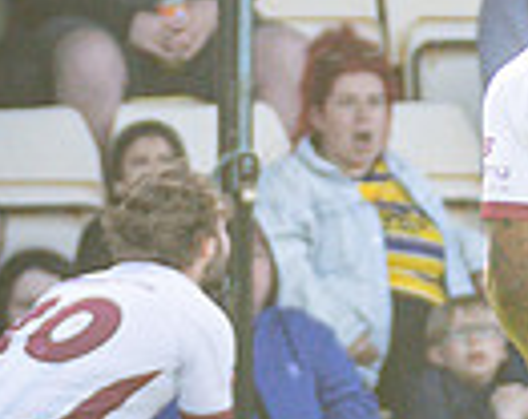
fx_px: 42986
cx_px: 431
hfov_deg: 0.7
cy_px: -178
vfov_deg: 0.6
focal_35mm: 2759
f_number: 4
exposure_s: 1/1250
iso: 800
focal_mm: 290
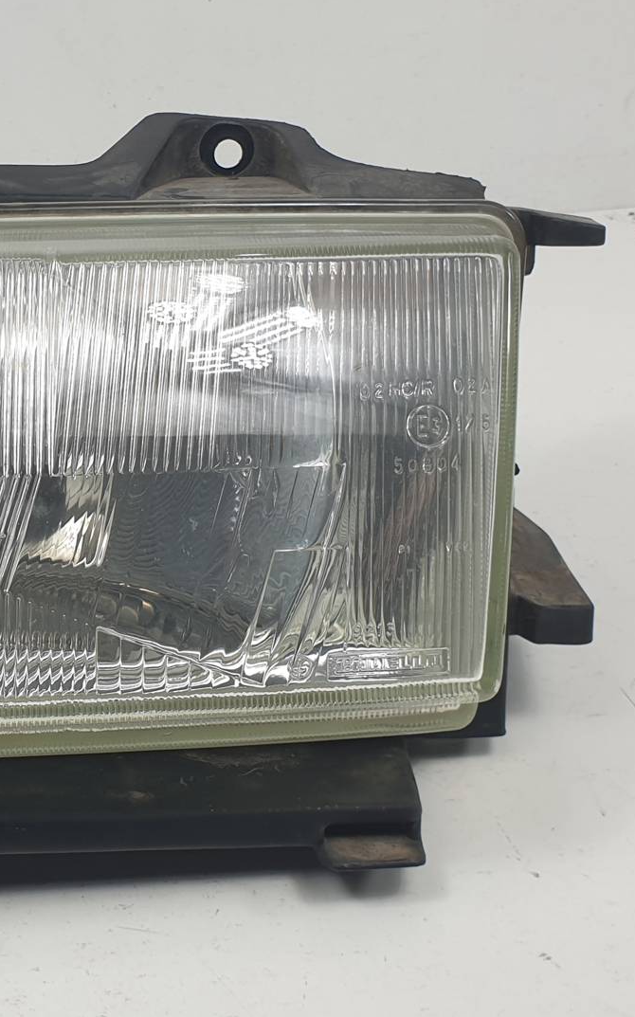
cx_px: -18
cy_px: 507
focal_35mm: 37
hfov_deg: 31.5
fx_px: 1025
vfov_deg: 52.8
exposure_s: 1/262
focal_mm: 4.3
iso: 50
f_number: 2.4
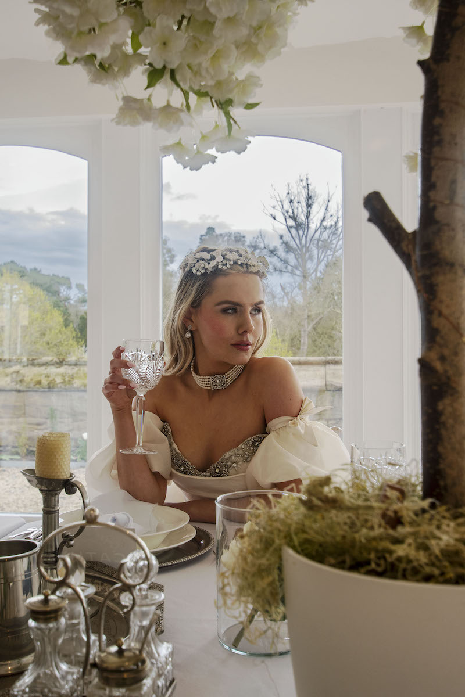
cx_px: 232
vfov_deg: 48.5
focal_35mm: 40
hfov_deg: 33.4
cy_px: 348
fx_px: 775
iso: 250
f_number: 5
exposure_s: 1/100
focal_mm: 20
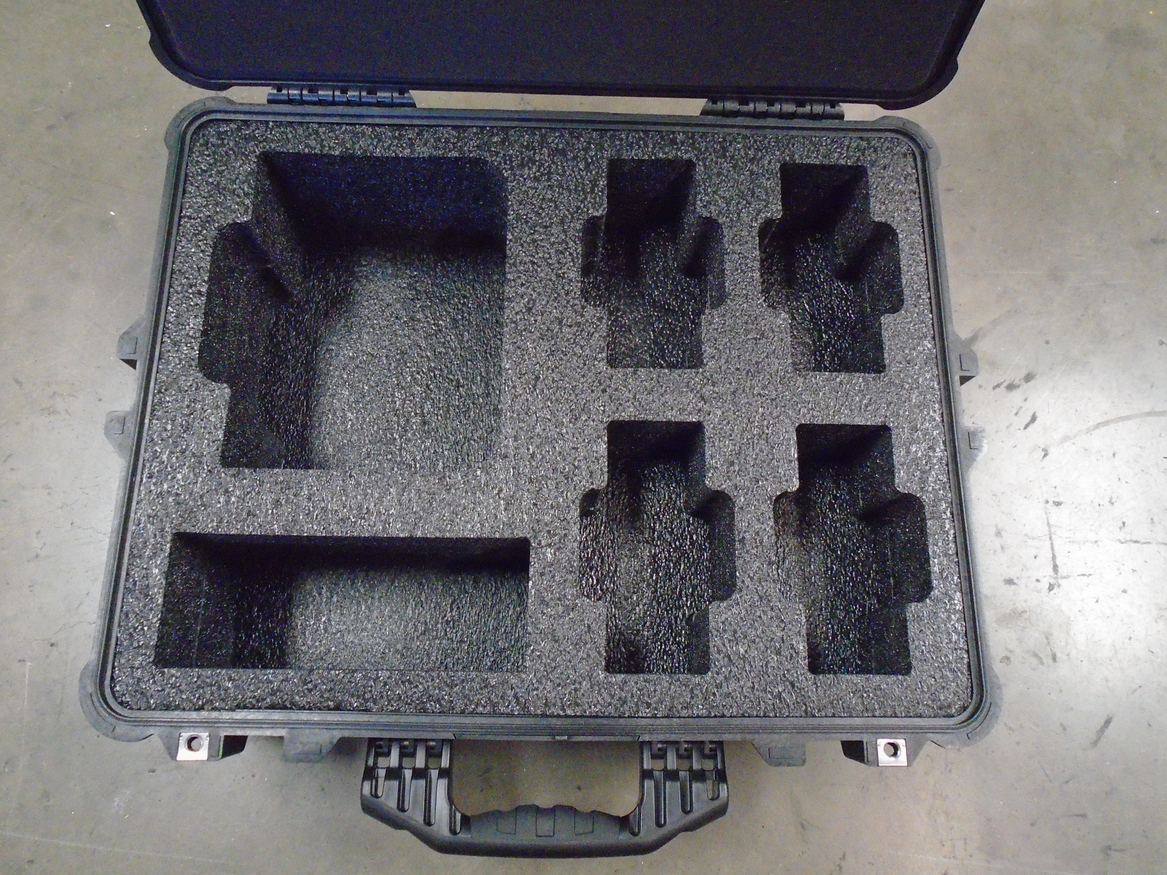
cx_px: 584
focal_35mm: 26
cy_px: 438
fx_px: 877
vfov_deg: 53.1
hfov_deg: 67.3
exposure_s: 1/60
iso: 800
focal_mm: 4.6
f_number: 3.2
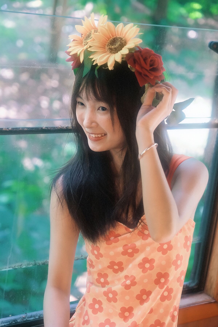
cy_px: 164
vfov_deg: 24.5
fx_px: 754
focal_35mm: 83
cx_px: 109
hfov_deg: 16.5
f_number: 2.8
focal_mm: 55
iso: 500
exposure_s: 1/60
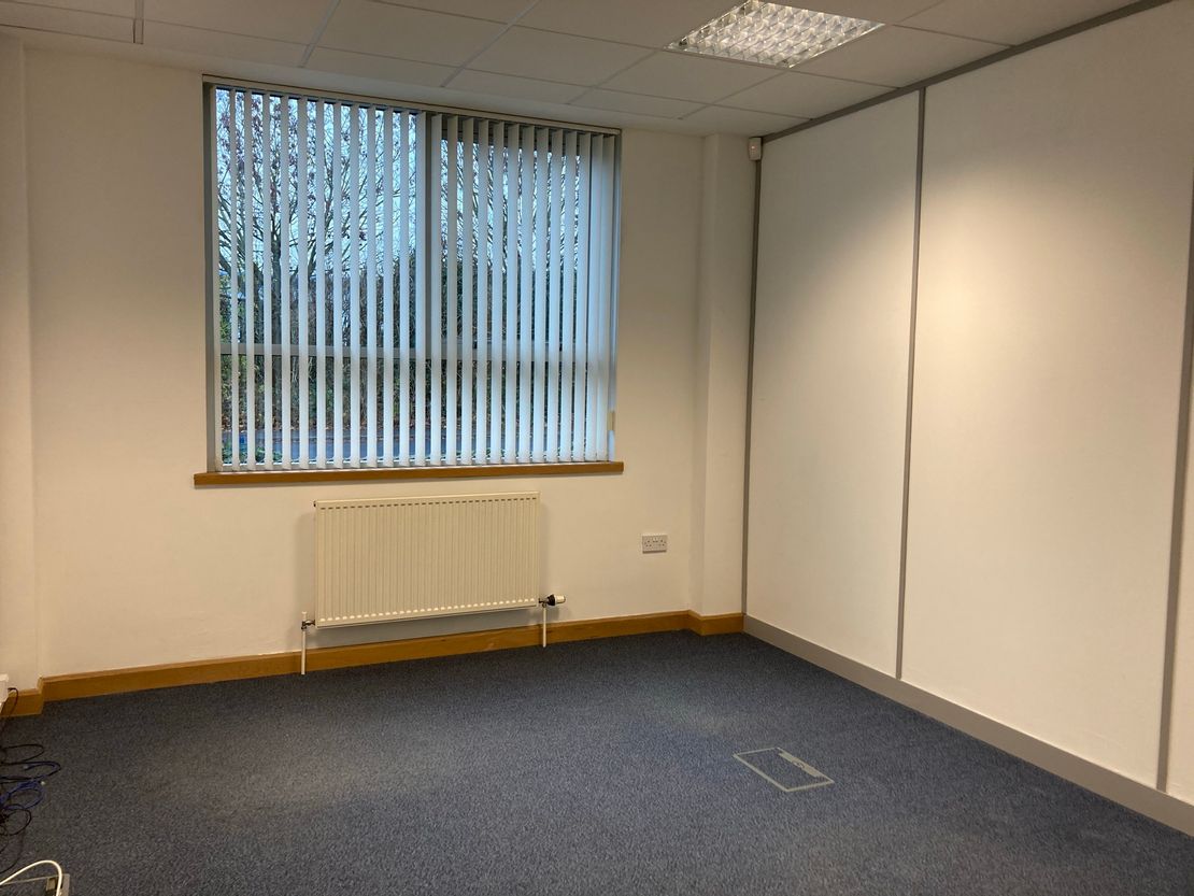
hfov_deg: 63.4
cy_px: 448
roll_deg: -1.8
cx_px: 597
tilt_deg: -4.1
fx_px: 966
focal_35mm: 28
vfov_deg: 49.8
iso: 64
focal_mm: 3.99
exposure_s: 1/50
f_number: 1.8
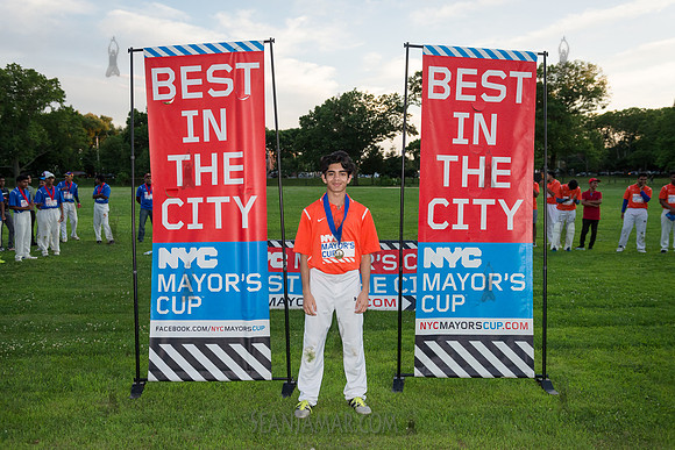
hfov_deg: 58.7
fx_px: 600
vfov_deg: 41.1
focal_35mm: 32
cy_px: 225
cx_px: 338
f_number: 4
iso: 1600
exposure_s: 1/2000
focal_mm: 32
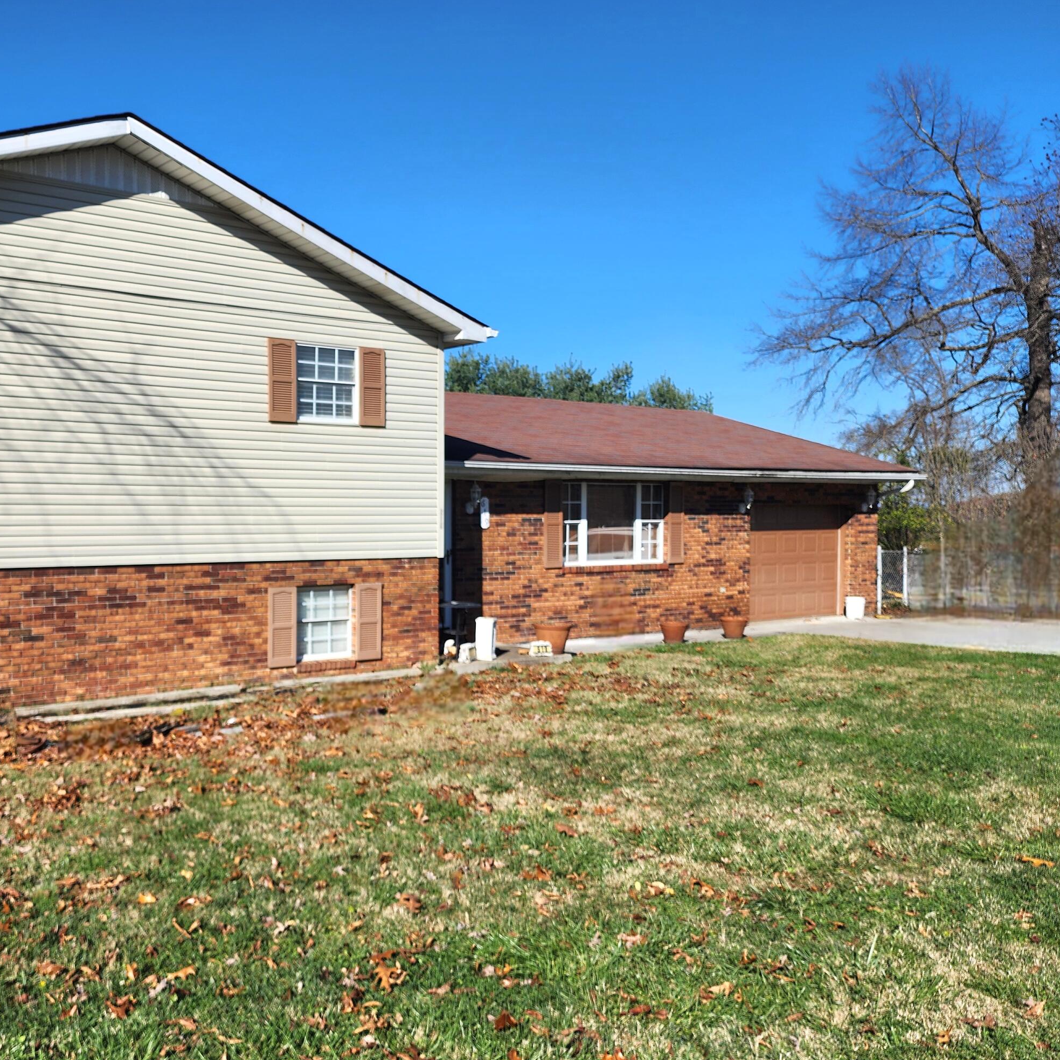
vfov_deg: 52.5
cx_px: 295
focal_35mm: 31
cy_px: 553
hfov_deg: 50.8
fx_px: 1074
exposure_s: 1/1429
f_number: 1.8
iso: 12
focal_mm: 6.4
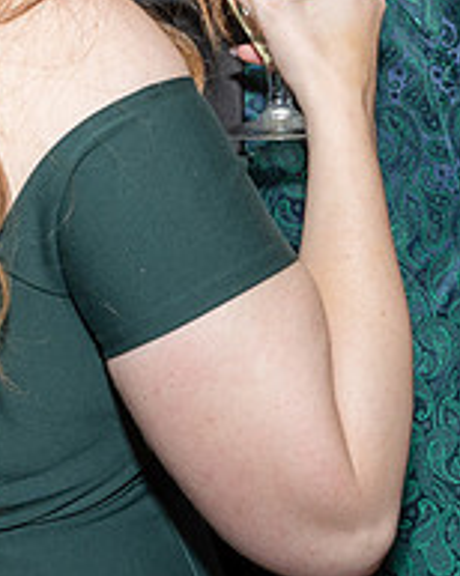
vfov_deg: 14.9
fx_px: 2182
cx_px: 321
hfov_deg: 12.0
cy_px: 36
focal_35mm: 128
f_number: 6.3
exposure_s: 1/250
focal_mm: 26
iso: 400
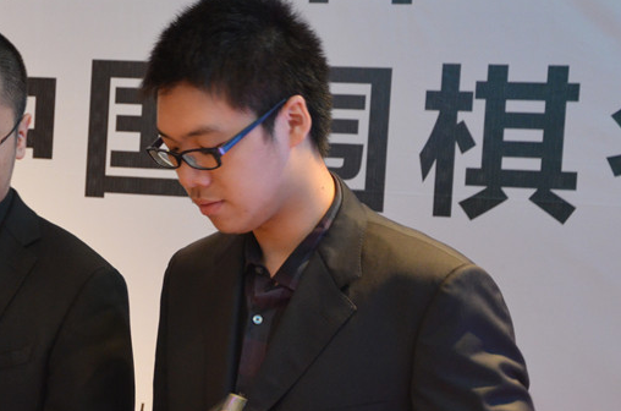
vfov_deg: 10.2
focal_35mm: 133
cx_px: 145
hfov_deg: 15.4
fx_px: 2289
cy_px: 269
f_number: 5
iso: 2000
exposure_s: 1/13
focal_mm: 50
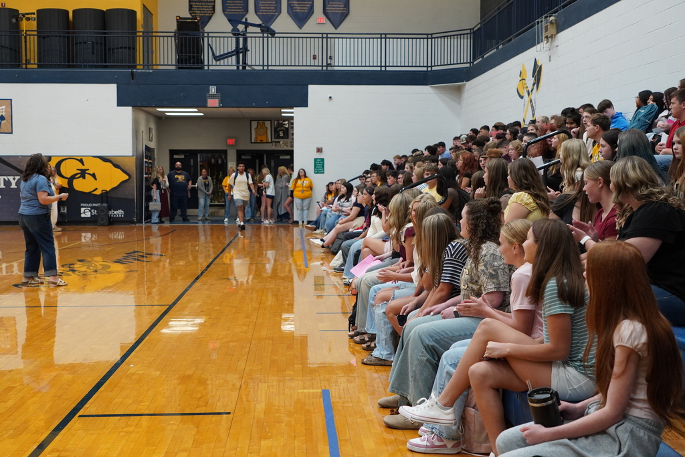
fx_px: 856
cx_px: 342
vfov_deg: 29.9
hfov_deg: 43.6
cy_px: 228
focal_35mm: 45
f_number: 4
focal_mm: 30
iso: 1250
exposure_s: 1/160
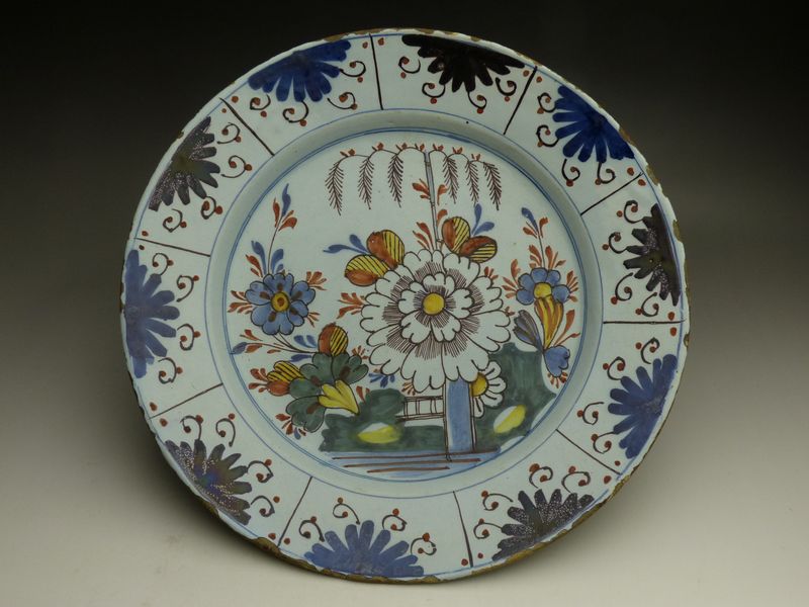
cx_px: 404
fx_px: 841
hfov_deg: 51.4
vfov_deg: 39.7
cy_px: 304
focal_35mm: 36
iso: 200
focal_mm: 6.4
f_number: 4
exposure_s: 1/320
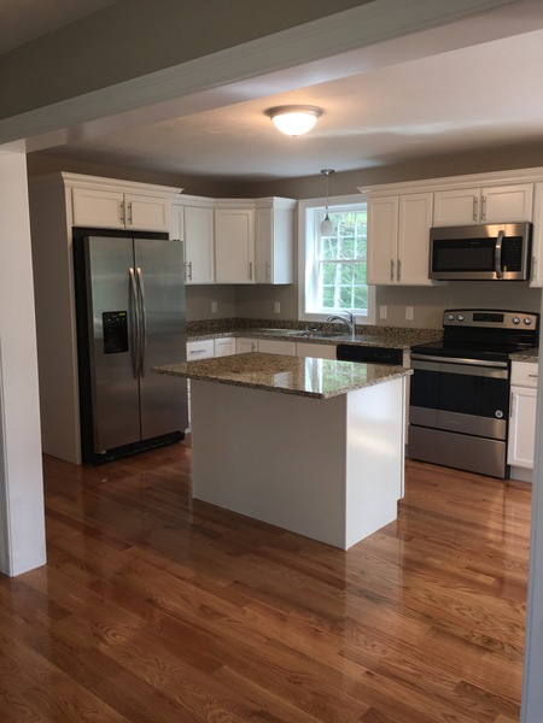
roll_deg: +0.1
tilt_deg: -6.6
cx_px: 272
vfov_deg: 61.7
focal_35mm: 29
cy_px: 362
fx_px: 607
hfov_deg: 48.2
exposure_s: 1/32
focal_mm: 4.15
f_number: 2.2
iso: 25
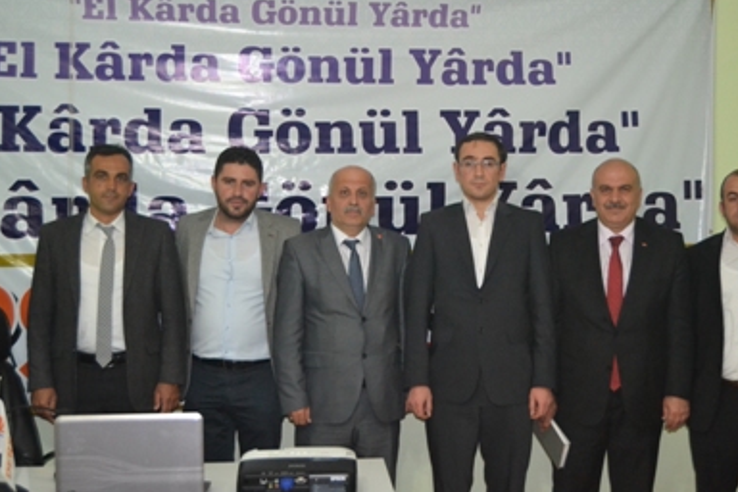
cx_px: 413
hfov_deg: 40.3
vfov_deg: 27.5
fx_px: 1004
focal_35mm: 49
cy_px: 234
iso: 3200
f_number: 4
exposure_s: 1/60
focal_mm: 28
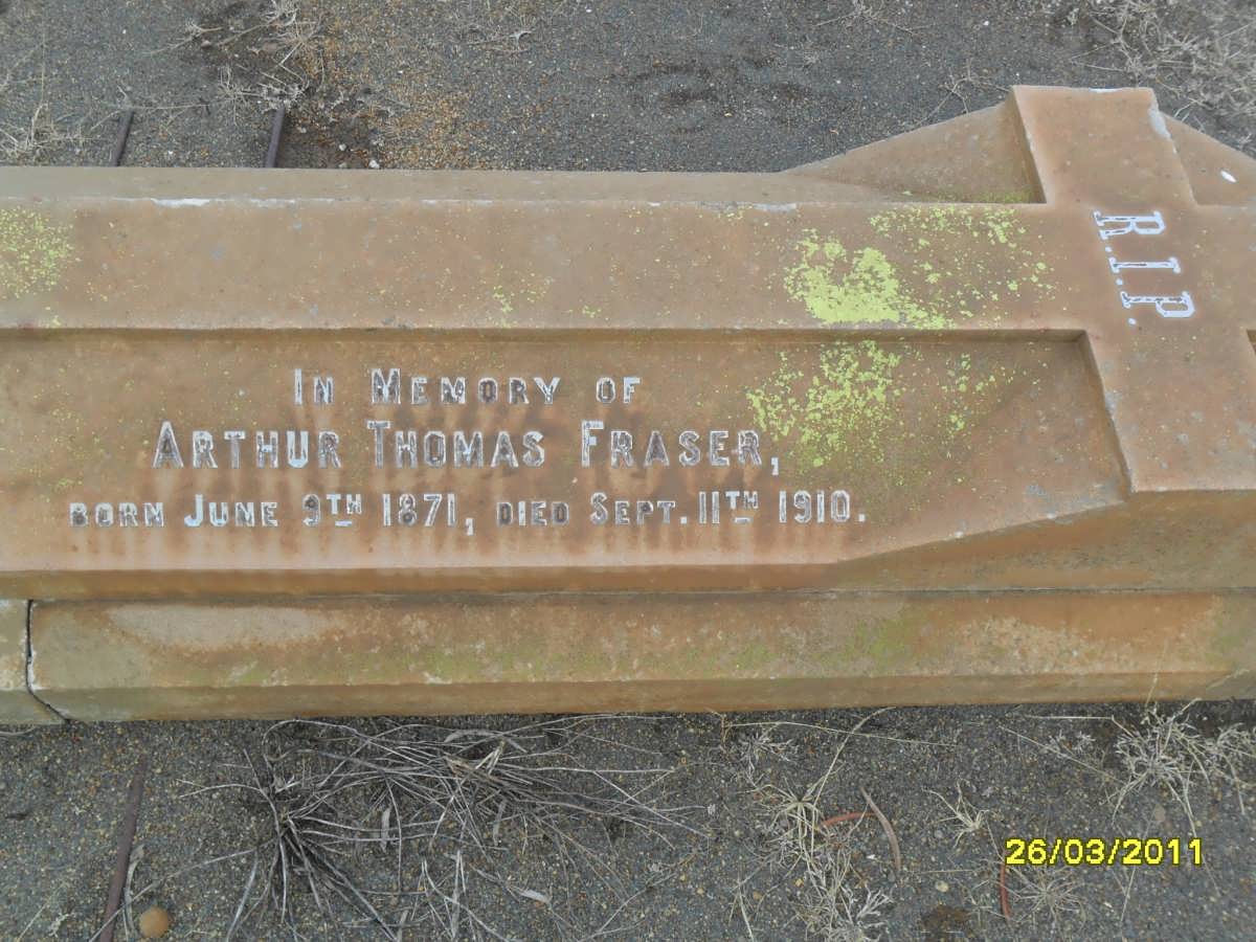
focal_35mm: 32
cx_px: 628
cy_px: 471
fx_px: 1161
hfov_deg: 56.8
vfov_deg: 44.2
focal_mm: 5.7
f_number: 3.7
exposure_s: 1/125
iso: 100
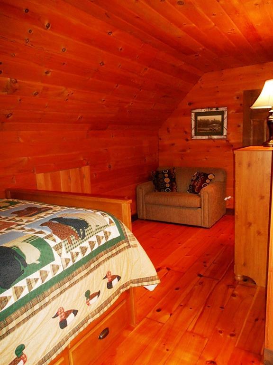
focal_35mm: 26
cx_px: 136
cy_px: 182
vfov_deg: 67.3
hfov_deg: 53.1
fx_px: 273
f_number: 3.4
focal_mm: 4.7
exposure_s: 1/25
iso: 400
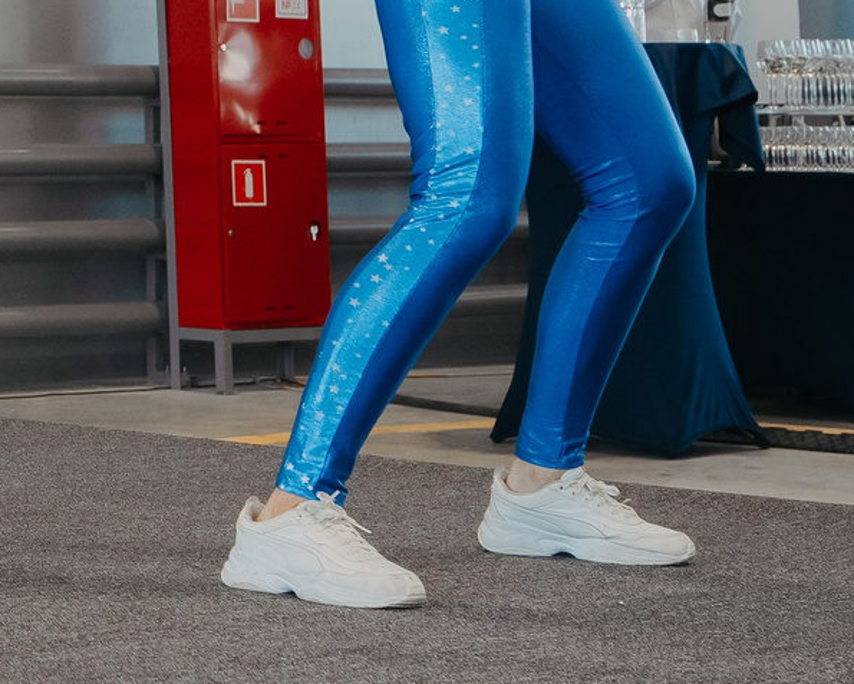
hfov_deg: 14.3
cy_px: -251
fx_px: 2856
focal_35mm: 113
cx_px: -847
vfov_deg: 13.1
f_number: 4.5
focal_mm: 28
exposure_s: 1/125
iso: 500
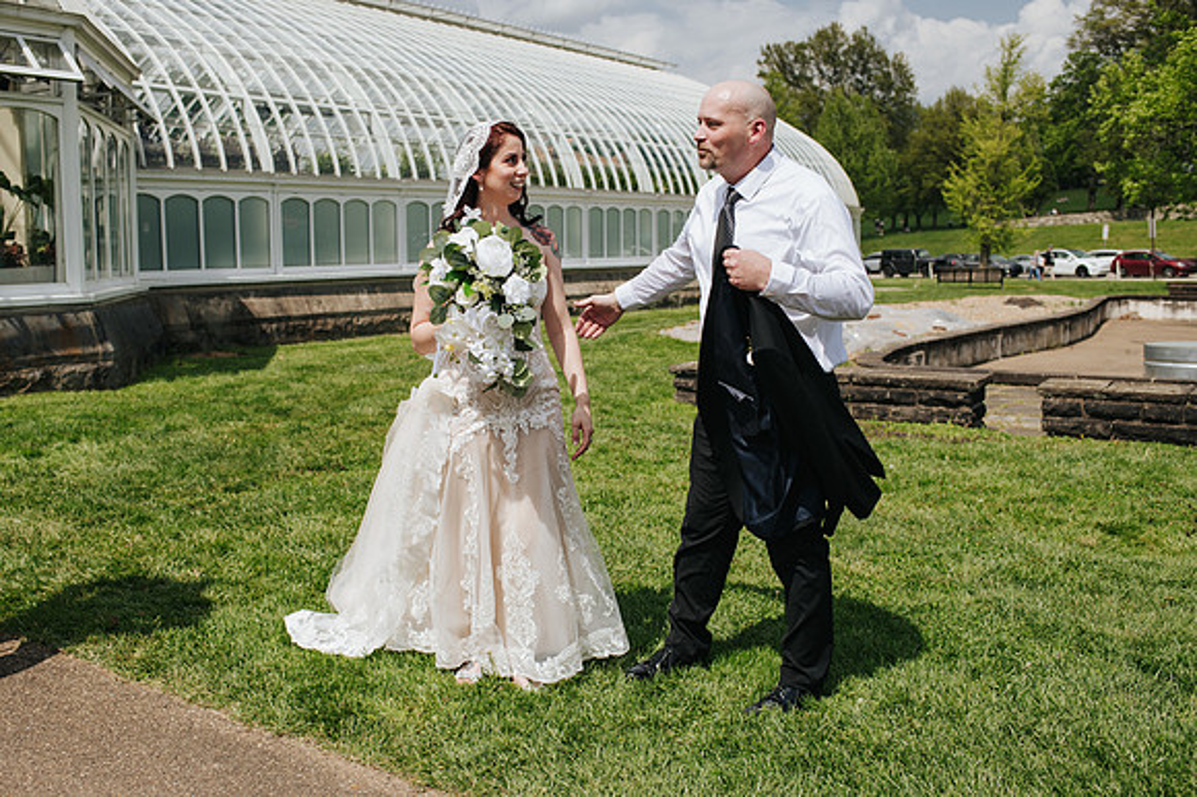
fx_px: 1258
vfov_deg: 35.1
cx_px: 550
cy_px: 431
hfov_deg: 50.8
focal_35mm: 38
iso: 100
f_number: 3.5
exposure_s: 1/1600
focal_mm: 35
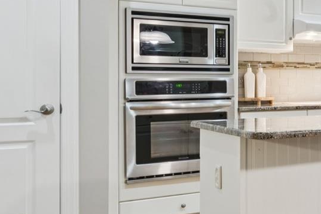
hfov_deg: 22.0
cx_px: 554
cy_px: 89
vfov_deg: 21.5
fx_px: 564
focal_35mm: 63
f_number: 13
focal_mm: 16.6
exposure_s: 1.3
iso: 100
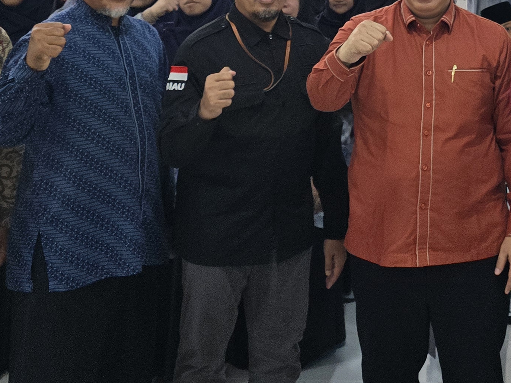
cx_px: 473
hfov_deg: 27.8
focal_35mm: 67
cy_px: -117
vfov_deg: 20.1
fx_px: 989
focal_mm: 6.3
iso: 250
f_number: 1.7
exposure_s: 1/100
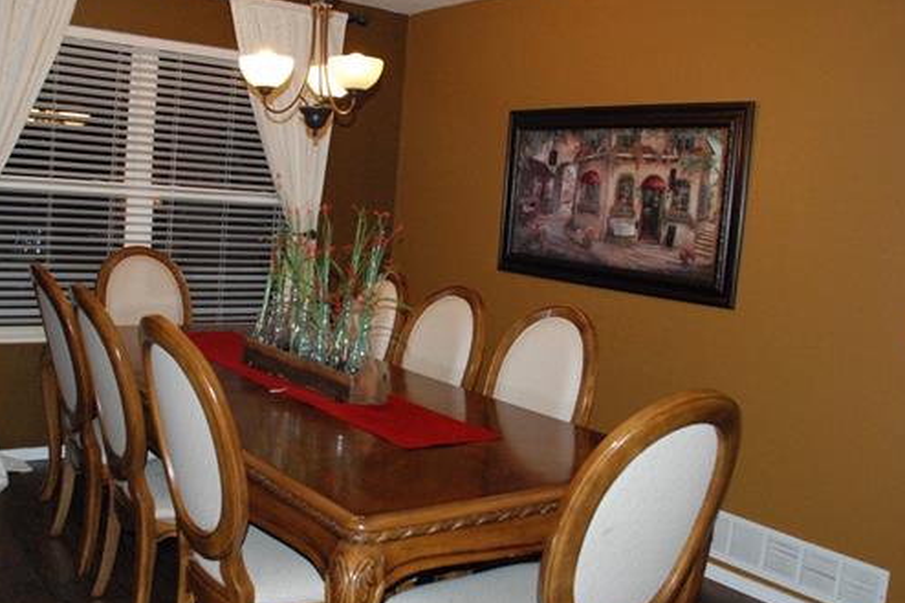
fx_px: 880
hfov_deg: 54.4
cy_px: 312
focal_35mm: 35
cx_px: 423
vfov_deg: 37.8
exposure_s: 1/60
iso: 1600
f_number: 5.6
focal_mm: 18
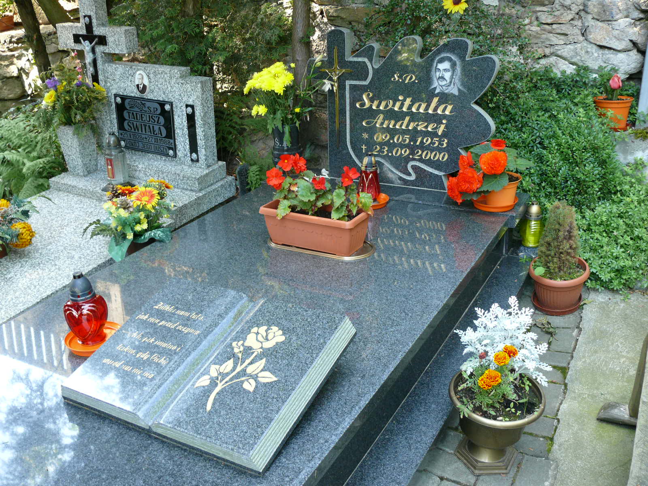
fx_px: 655
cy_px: 243
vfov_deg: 40.7
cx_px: 324
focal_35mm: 35
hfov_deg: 52.6
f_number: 2.8
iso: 100
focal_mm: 7.4
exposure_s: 1/30
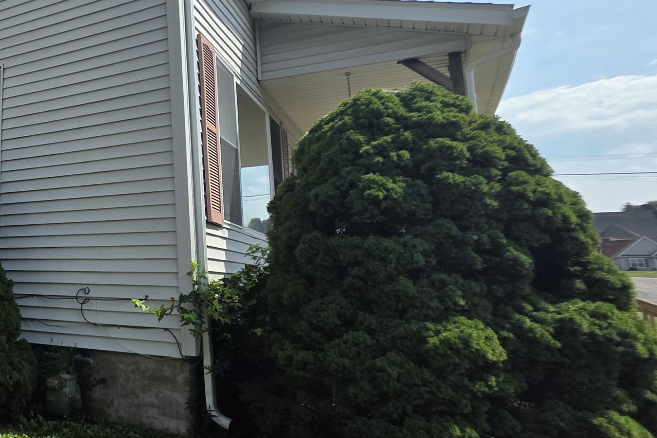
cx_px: -28
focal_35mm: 29
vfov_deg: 44.7
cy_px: 171
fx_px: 529
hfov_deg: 49.3
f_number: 1.9
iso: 40
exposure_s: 1/2531
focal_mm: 2.2
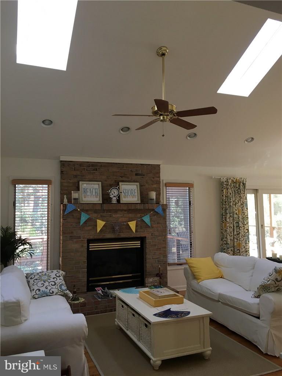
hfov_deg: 48.2
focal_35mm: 29
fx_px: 315
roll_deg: +1.0
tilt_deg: +4.3
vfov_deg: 61.7
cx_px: 141
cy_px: 188
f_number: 2.2
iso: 64
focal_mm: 4.15
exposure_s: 1/30
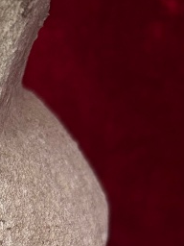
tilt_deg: -41.8
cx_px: -124
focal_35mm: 122
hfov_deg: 11.4
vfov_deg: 14.8
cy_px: 387
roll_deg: +8.4
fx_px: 865
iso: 160
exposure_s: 1/60
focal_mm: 5.96
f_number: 1.6
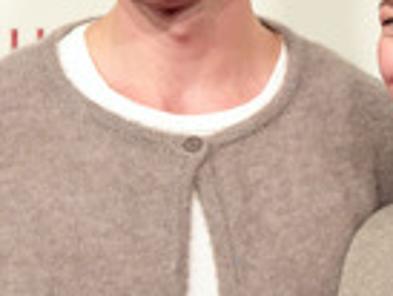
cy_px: 112
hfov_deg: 8.9
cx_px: 297
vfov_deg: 6.7
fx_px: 2511
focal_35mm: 221
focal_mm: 70
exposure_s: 1/250
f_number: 2.8
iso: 320
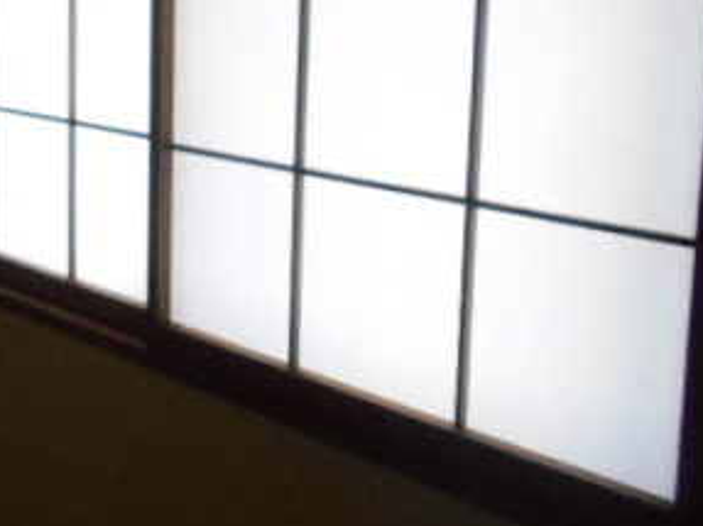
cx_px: -49
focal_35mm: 58
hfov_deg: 30.2
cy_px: 132
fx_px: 1177
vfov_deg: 24.9
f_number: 3.2
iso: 800
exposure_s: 1/160
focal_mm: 4.6
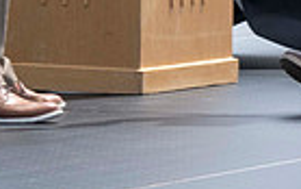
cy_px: -422
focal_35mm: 491
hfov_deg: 4.3
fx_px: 4029
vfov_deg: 2.6
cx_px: 12
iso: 200
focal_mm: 70
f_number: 13
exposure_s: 1/250
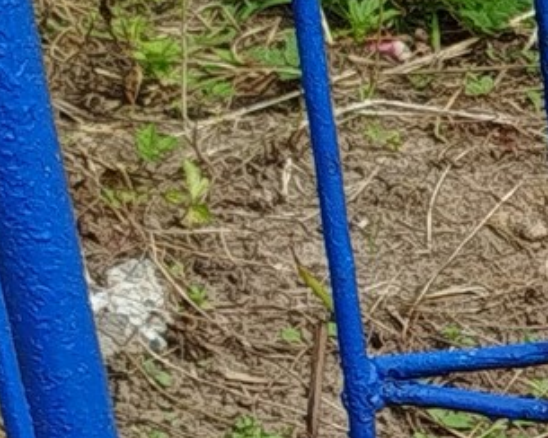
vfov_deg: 6.7
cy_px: 919
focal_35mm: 221
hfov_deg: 8.3
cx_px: 1127
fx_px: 3584
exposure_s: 1/890
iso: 50
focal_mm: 5.31
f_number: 1.7
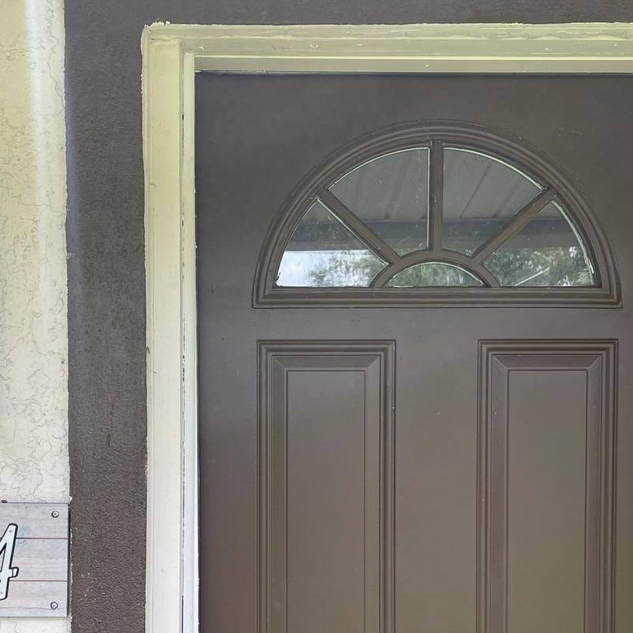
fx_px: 910
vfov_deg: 37.7
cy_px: 446
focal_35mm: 44
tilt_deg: -2.0
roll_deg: -0.4
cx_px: 259
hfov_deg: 38.2
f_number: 1.6
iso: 32
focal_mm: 5.1
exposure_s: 1/679
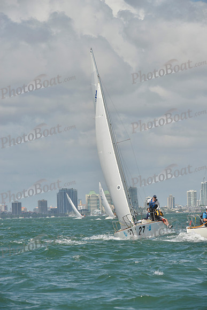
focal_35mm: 200
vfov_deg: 10.3
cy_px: 155
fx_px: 1724
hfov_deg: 6.9
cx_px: 104
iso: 280
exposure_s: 1/1250
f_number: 8
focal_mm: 200
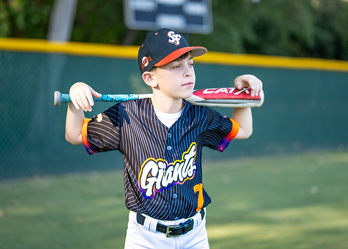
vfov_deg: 23.1
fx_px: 607
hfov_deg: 32.0
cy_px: 105
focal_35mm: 61
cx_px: 177
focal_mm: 50
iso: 125
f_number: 1.2
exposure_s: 1/1600
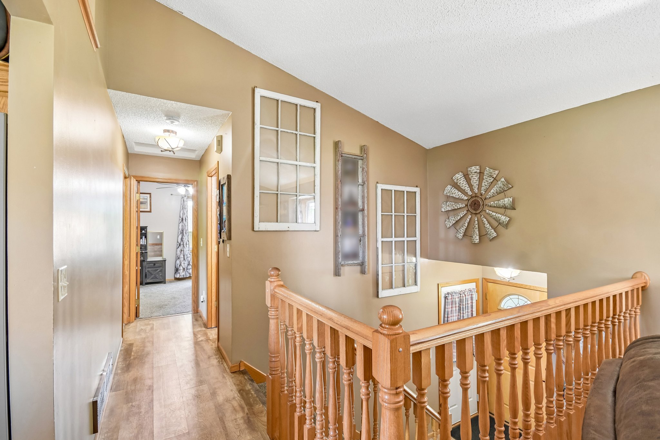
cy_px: 220
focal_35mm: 15
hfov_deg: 100.4
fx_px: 275
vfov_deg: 77.3
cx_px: 330
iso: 400
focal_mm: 10
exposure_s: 1/10
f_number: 6.3
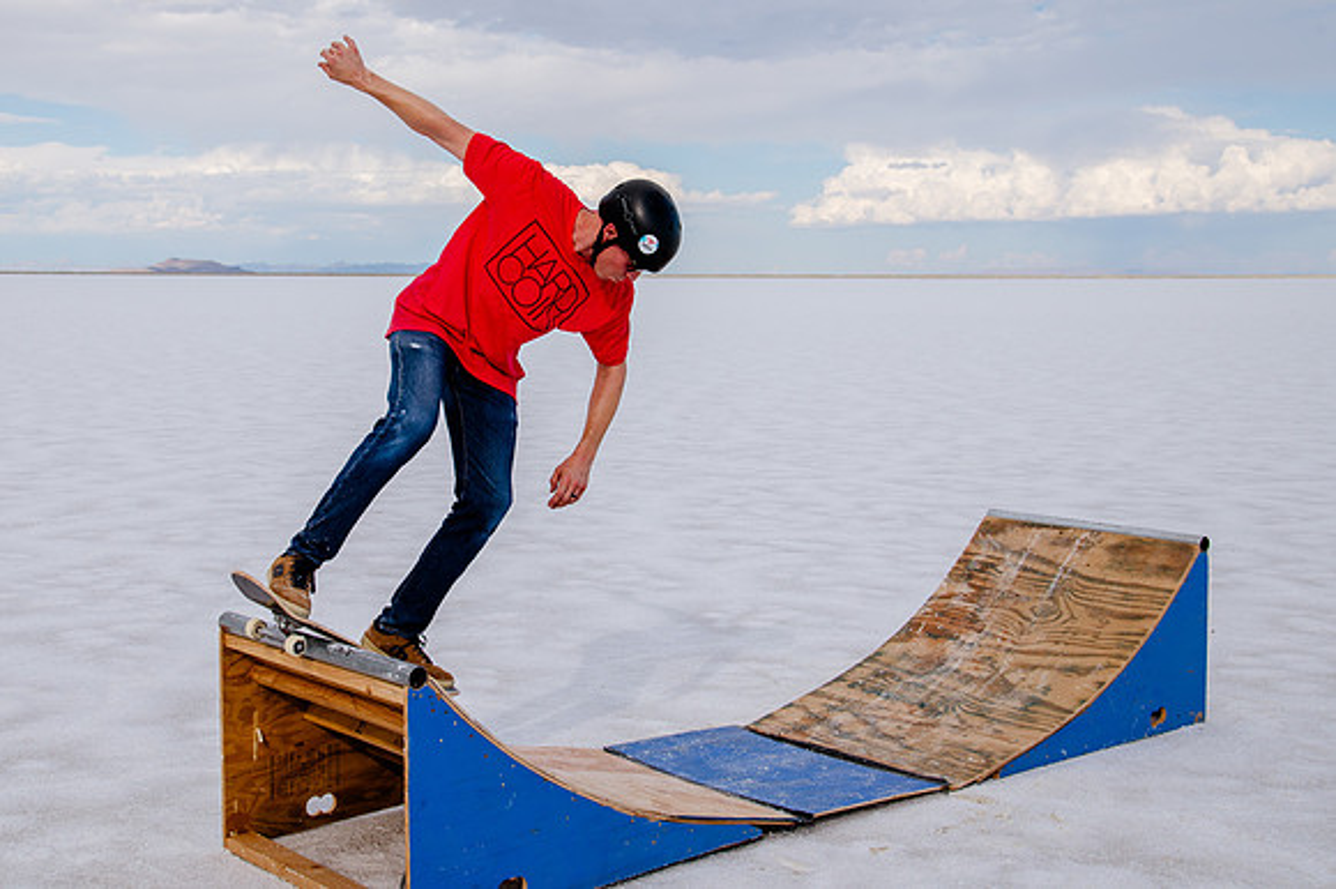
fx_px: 1769
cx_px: 528
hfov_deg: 41.2
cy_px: 349
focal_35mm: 48
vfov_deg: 28.1
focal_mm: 38
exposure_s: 1/640
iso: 250
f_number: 8
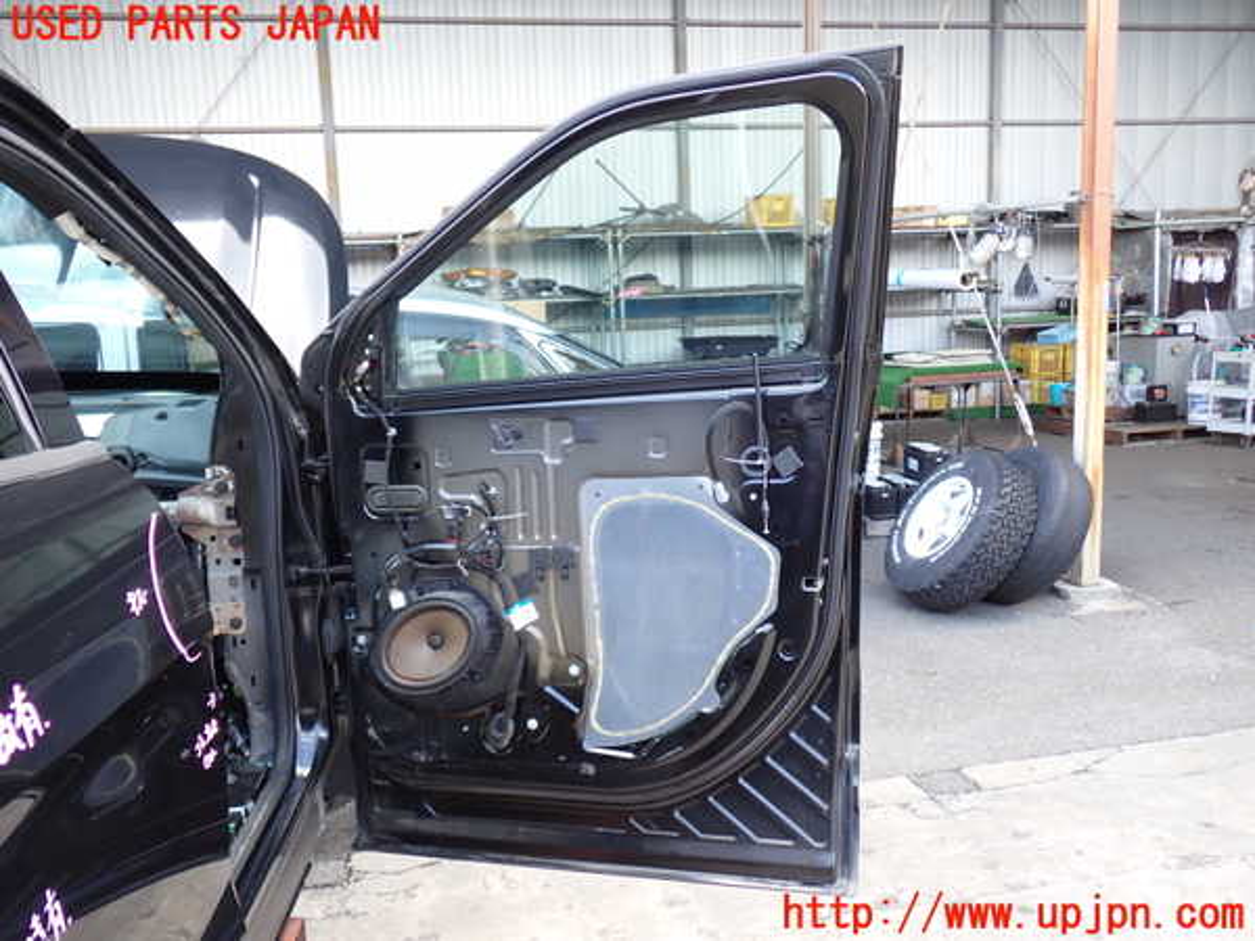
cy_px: 470
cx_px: 628
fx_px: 1160
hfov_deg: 56.8
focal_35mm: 32
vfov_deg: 44.2
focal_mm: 5.79
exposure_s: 1/60
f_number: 2.4
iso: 100
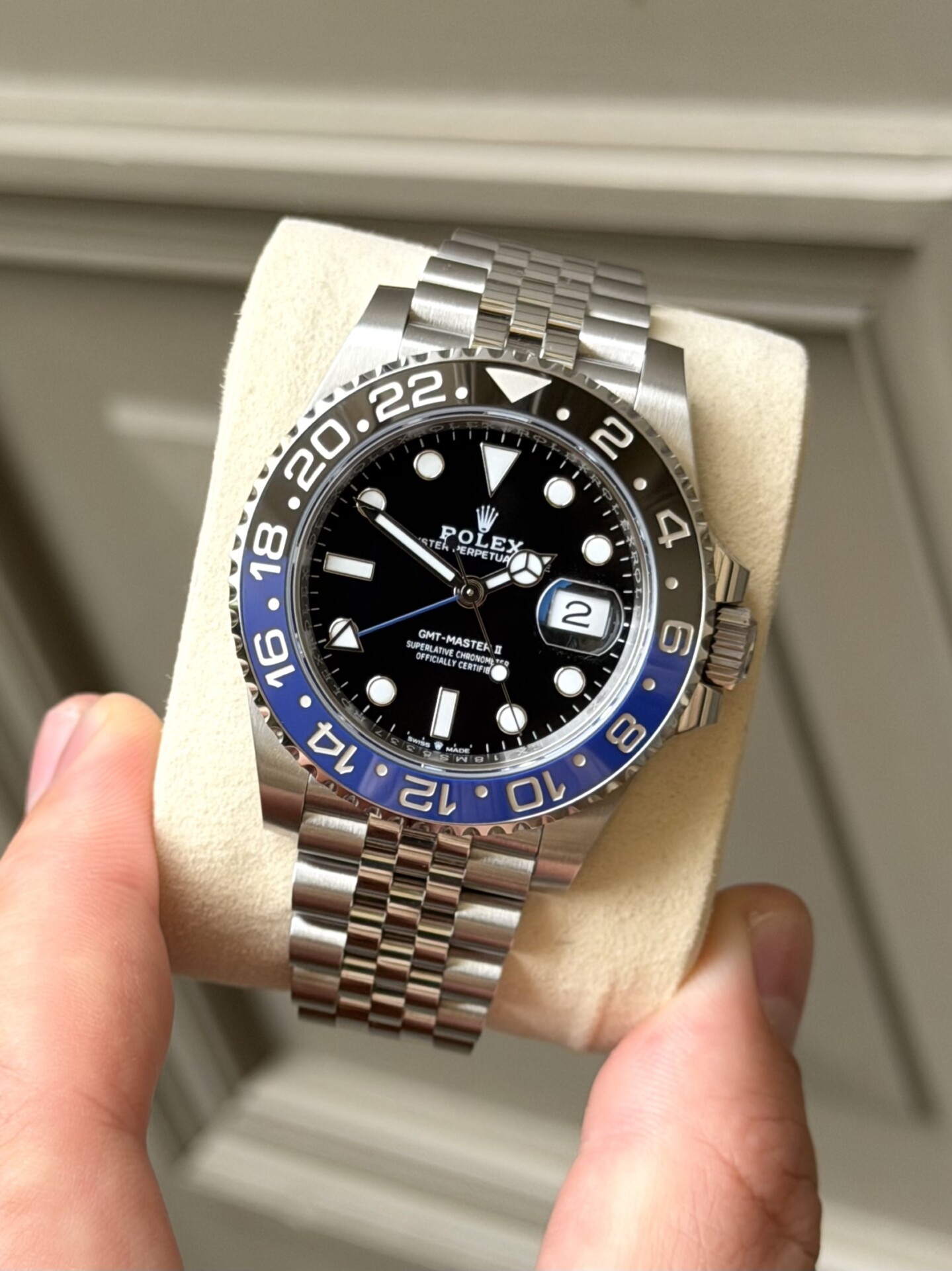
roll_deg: +3.3
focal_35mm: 48
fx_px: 1761
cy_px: 636
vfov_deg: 39.7
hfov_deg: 30.3
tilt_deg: -32.8
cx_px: 476
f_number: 1.78
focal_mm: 6.76
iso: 64
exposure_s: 1/351
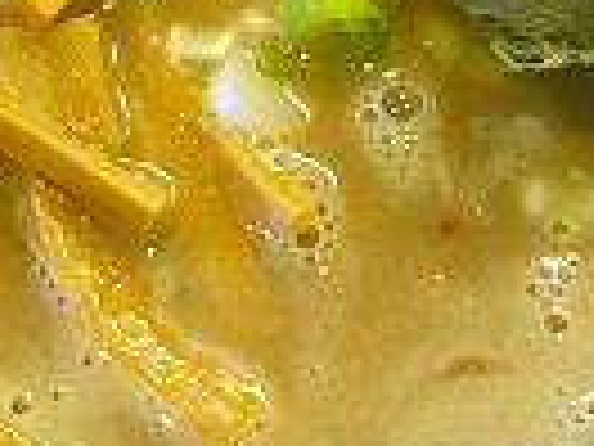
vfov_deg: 13.0
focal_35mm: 112
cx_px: 146
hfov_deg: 17.5
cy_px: -38
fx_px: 1922
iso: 200
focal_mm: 5.8
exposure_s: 1/8
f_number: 2.8
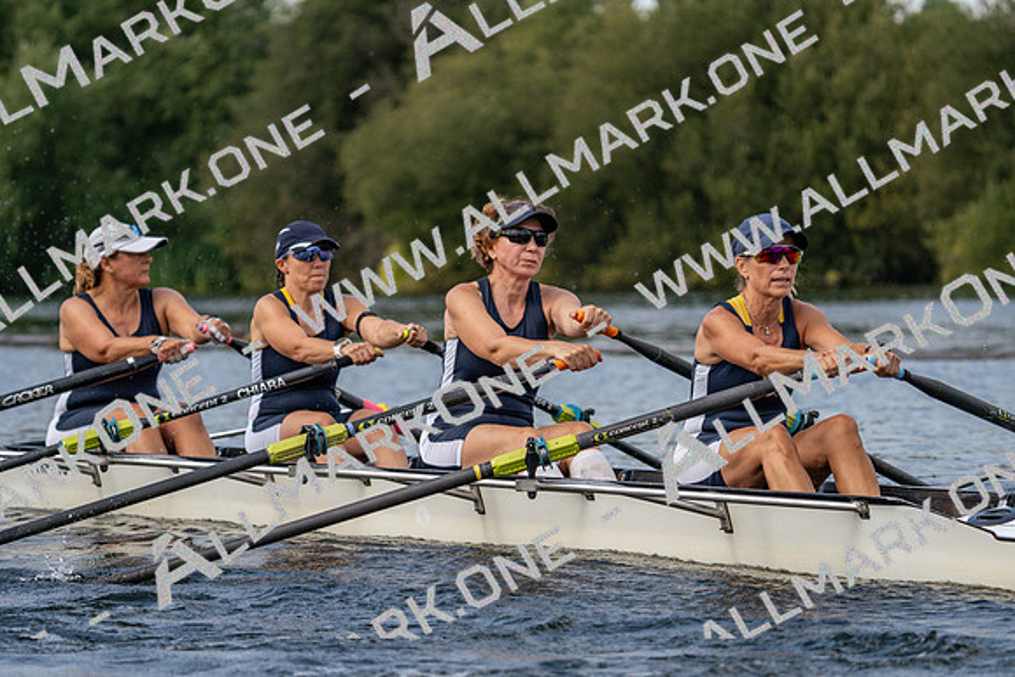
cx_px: 508
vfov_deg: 6.9
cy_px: 338
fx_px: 5640
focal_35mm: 200
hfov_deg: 10.3
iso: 400
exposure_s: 1/1600
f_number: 5.6
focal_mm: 200
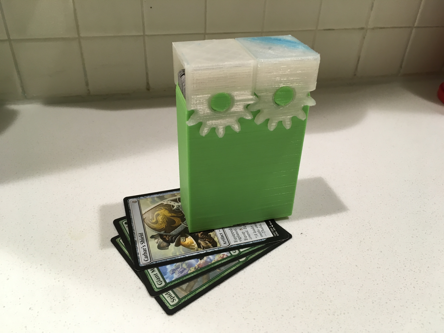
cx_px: 222
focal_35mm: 29
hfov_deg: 61.7
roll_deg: -2.0
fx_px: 372
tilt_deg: -37.0
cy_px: 166
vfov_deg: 48.2
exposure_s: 1/30
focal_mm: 4.15
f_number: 2.2
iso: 64
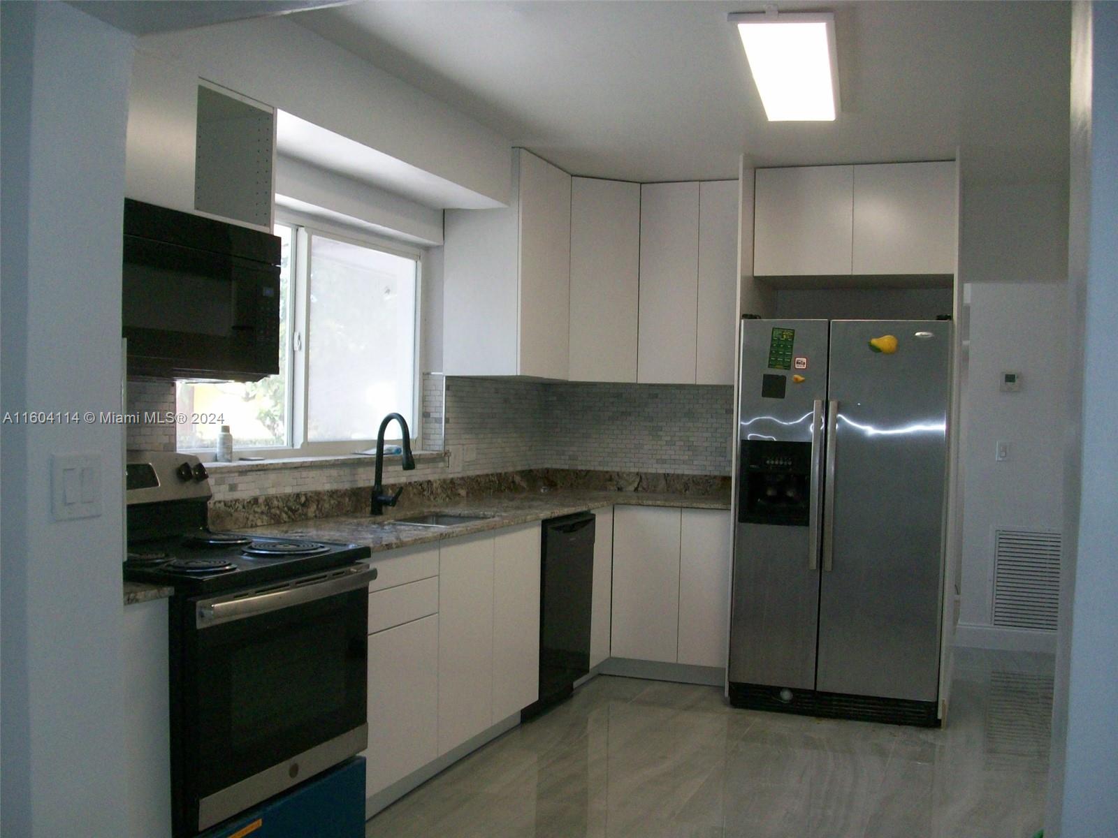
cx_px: 559
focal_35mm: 34
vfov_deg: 41.8
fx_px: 1098
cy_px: 419
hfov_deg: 54.0
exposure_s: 1/60
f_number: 2.8
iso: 160
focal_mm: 5.7
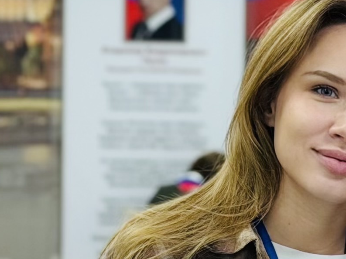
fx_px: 1768
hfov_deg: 10.8
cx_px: 515
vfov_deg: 8.3
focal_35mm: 177
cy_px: 284
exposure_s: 1/100
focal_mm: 6.76
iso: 320
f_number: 1.78
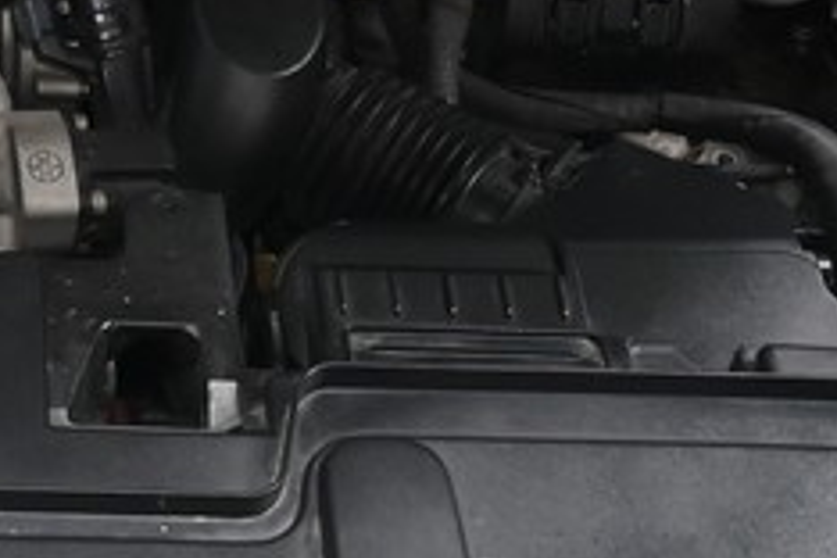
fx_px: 2627
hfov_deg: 17.3
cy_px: -216
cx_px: -165
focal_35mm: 113
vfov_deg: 11.7
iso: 800
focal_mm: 16
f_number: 5.6
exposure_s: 1/45
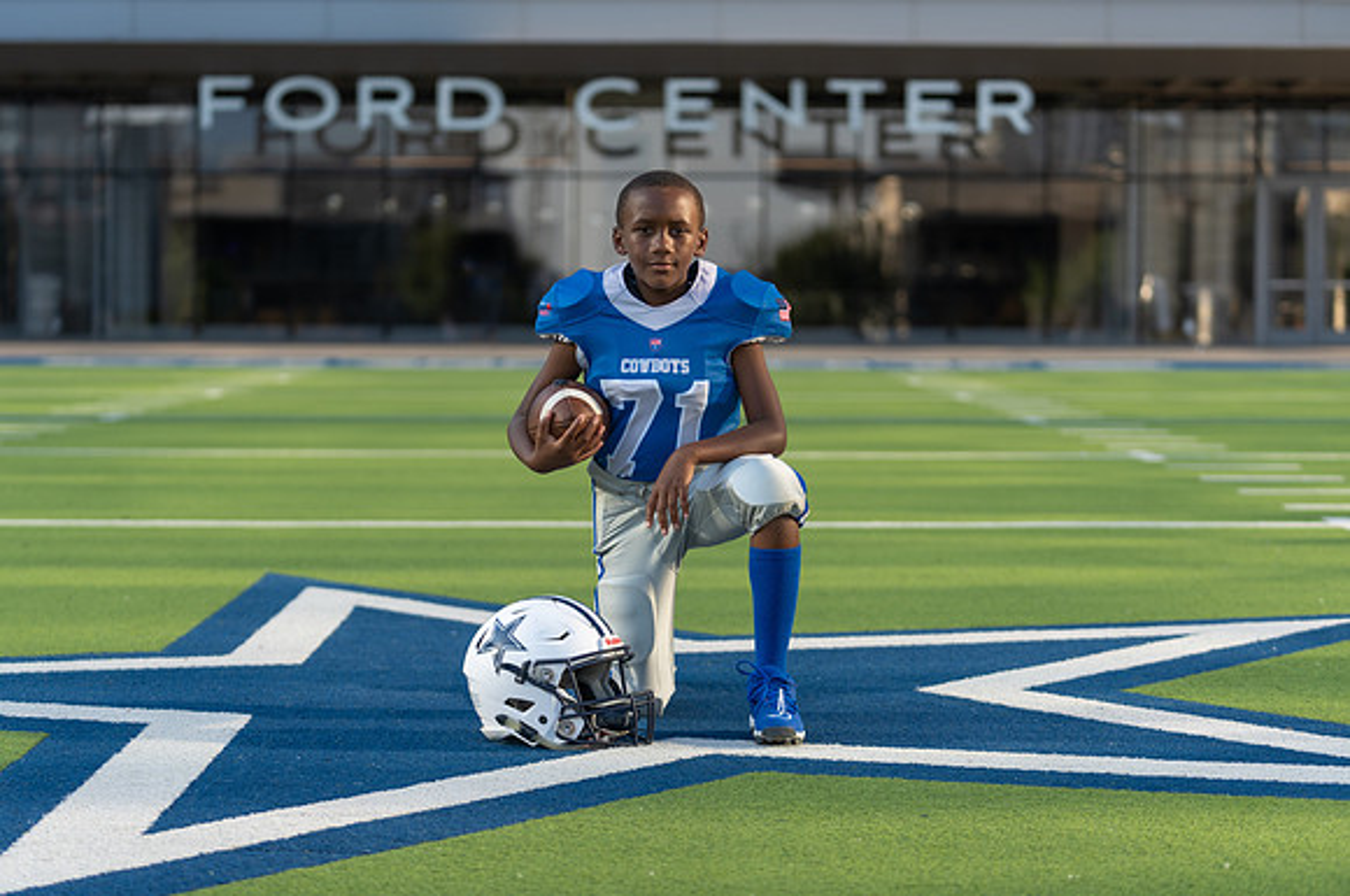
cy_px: 445
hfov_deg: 24.9
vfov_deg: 16.7
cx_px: 676
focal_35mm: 82
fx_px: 3058
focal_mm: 80
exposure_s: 1/640
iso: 100
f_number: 2.8
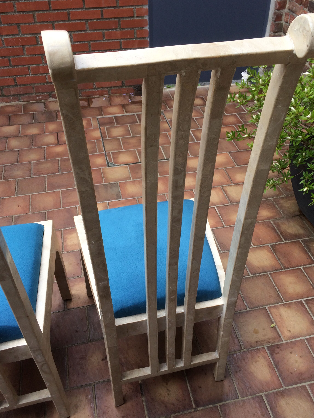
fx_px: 375
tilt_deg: -45.3
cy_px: 213
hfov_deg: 45.4
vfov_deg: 58.3
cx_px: 161
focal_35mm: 31
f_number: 2.2
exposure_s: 1/227
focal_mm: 4.15
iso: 32
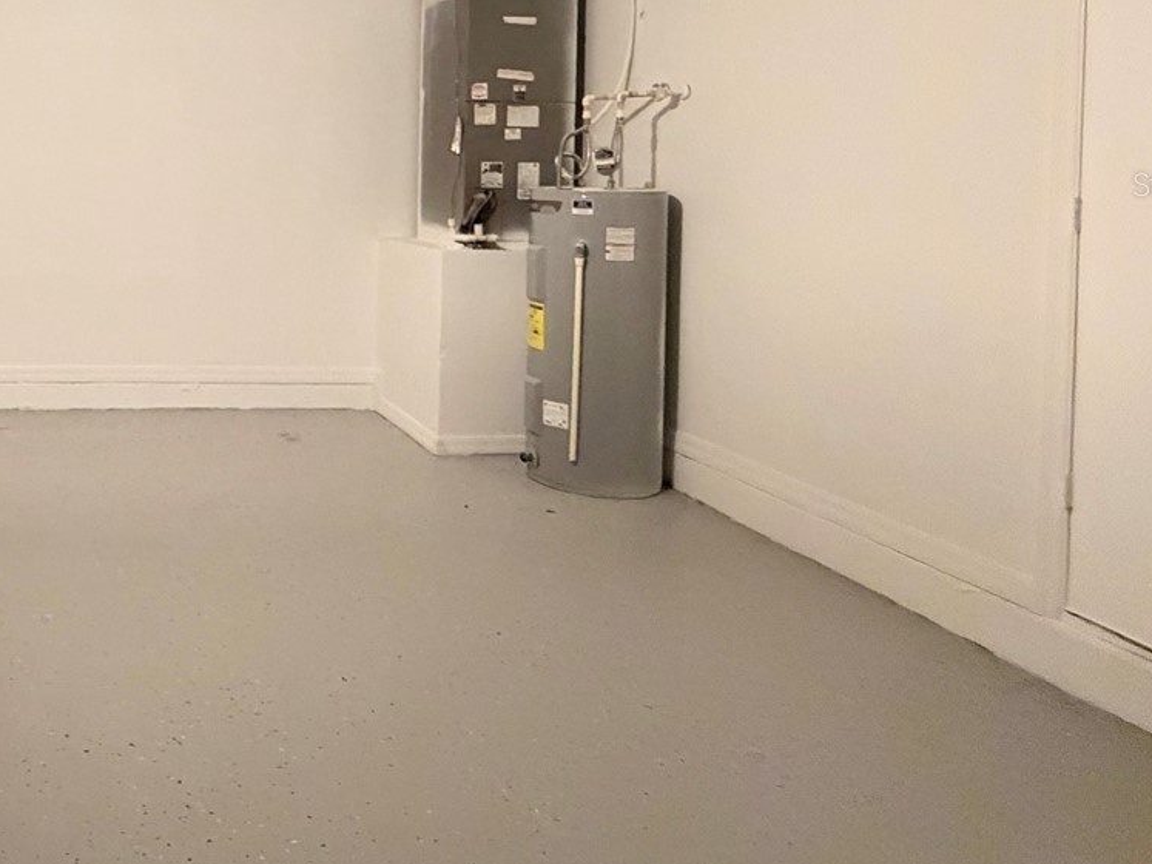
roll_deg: +0.1
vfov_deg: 44.7
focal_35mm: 30
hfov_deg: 50.5
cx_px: 45
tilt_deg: -0.4
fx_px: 998
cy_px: 184
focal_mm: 2.22
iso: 800
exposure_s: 1/60
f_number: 2.2
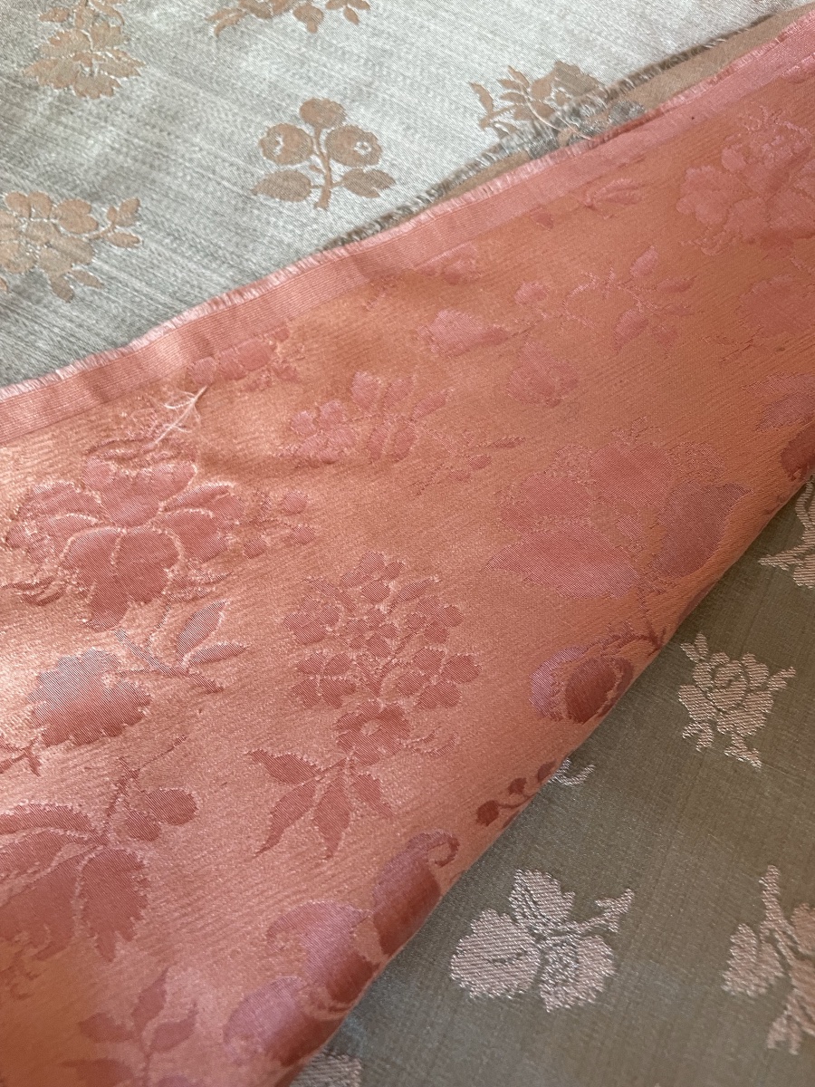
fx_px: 816
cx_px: 408
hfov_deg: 53.1
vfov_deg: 67.3
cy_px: 544
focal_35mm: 26
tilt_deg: -70.3
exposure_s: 1/50
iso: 125
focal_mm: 4.2
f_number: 1.6
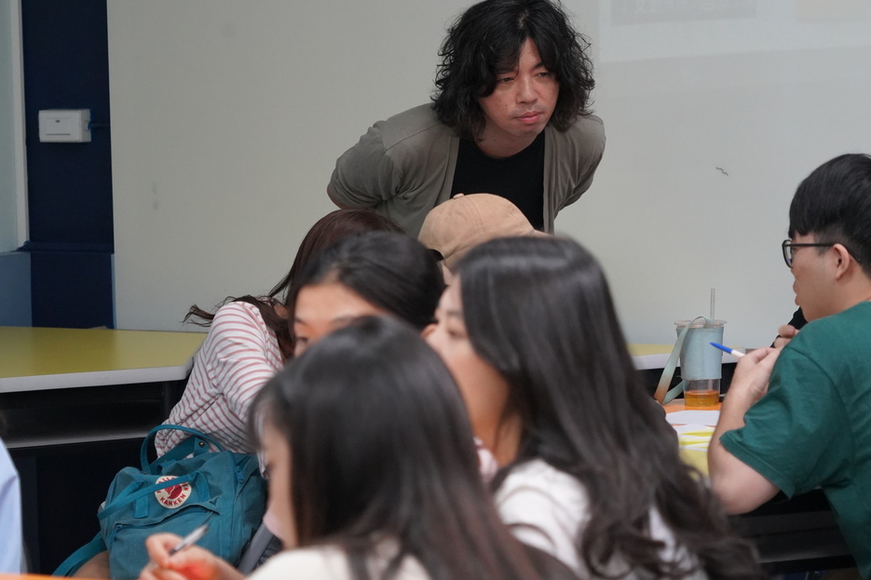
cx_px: 479
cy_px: 223
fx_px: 3725
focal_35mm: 154
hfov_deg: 13.3
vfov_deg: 8.9
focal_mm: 120
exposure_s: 1/160
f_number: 6.3
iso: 6400
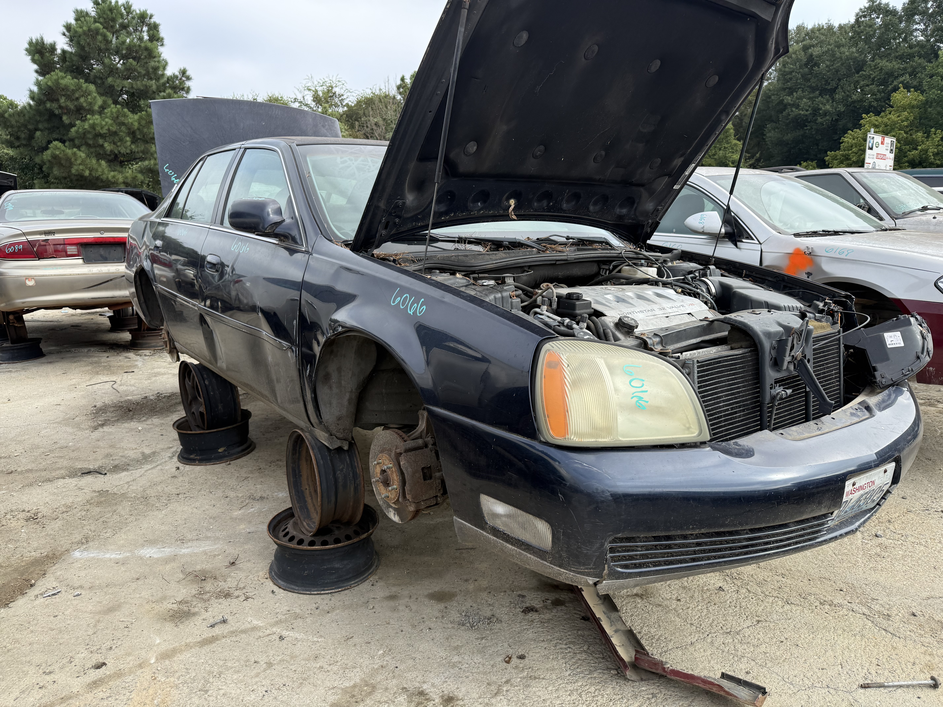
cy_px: 354
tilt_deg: -8.3
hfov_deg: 71.6
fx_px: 654
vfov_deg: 56.8
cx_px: 472
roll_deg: +0.3
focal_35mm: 24
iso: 100
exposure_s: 1/1618
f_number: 1.78
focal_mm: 6.76
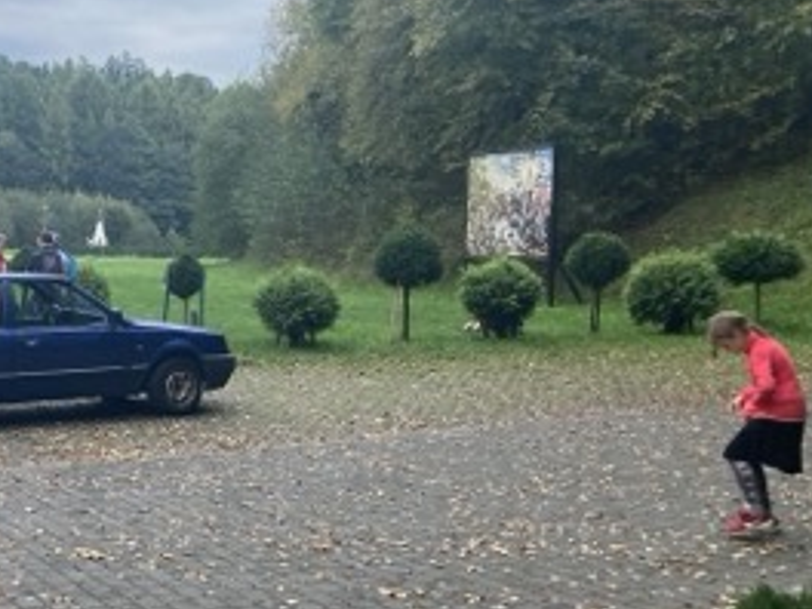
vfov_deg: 28.6
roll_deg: -2.5
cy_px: 308
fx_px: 1196
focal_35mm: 51
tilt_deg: -3.4
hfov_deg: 35.6
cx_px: 108
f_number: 1.8
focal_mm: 3.99
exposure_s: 1/60
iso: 125
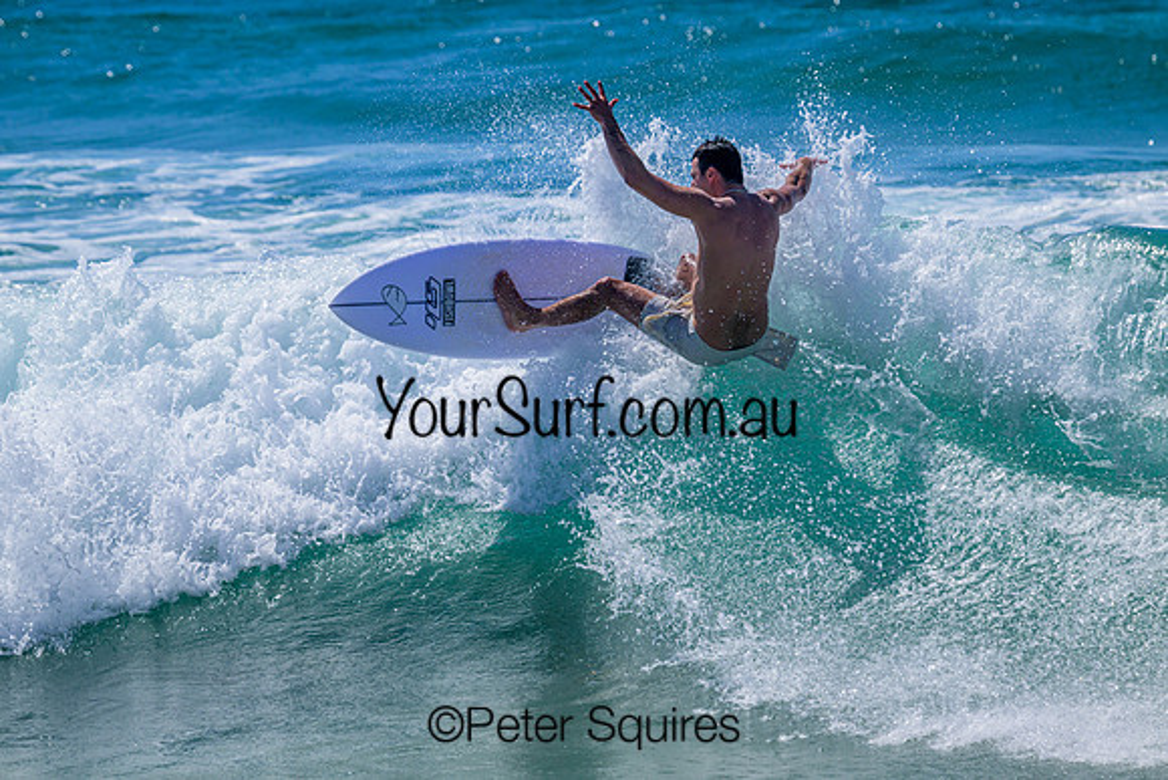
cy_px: 390
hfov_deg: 4.5
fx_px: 14927
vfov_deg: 3.0
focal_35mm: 460
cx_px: 584
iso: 450
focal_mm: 460
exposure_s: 1/2000
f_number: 11
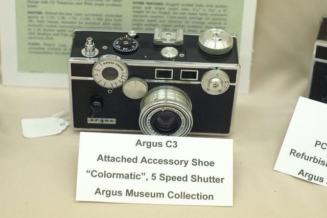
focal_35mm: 75
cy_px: 109
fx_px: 681
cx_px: 164
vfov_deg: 18.2
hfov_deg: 27.0
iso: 400
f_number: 3.5
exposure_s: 1/80
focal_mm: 50
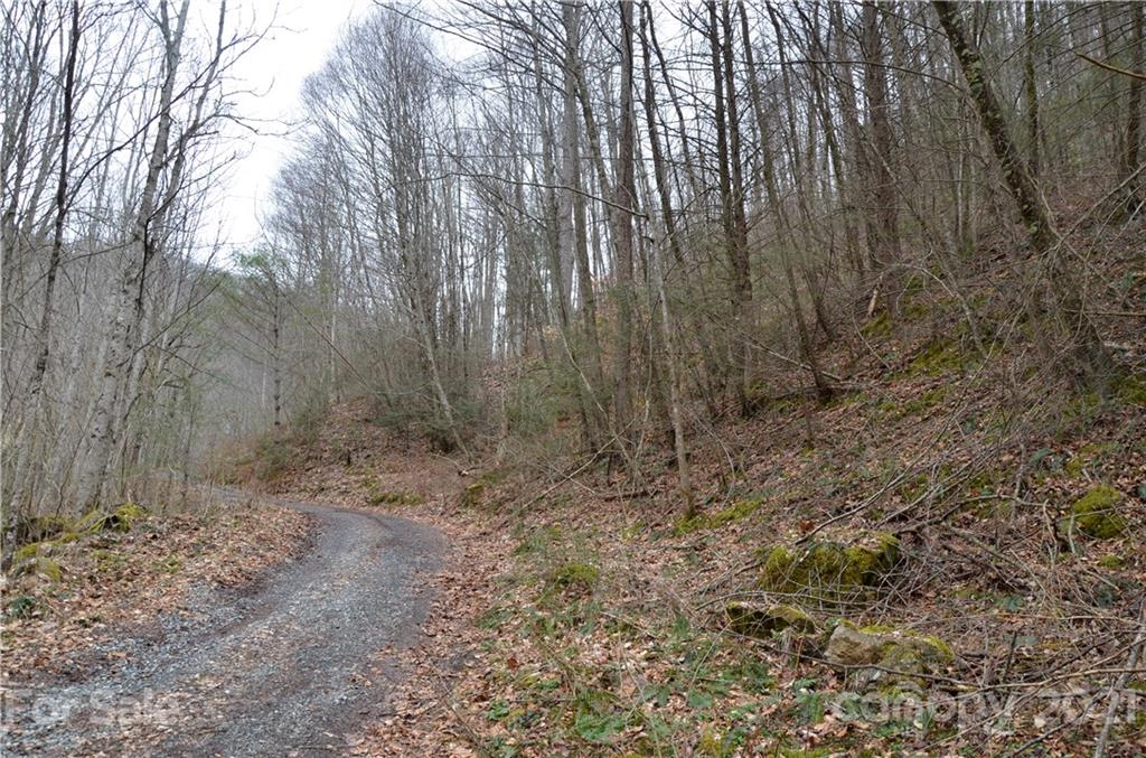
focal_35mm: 27
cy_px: 379
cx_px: 573
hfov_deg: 67.5
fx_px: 857
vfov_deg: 47.7
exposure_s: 1/200
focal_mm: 18
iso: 200
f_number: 7.1
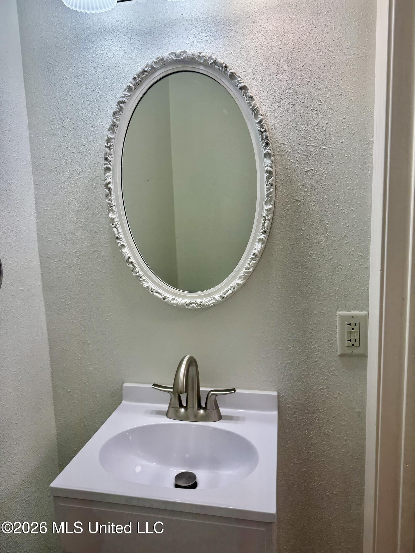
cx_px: 208
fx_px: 384
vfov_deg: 71.6
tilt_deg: -8.2
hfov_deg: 56.8
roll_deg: +3.0
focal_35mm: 24
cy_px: 276
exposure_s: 1/260
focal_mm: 6.76
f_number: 1.78
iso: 64
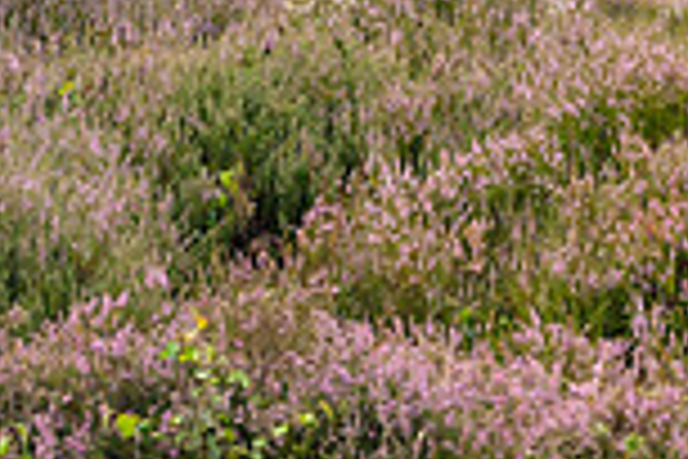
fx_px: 5504
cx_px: 1129
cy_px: -268
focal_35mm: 288
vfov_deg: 4.7
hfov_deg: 7.0
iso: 500
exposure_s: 1/1600
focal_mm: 76
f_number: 6.3
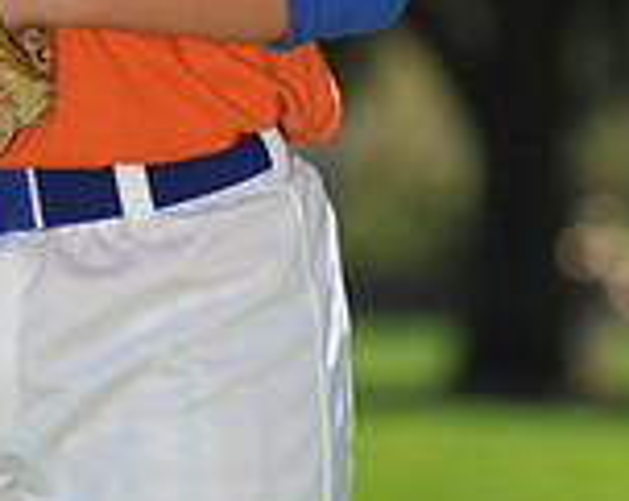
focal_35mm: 402
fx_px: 7469
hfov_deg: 4.8
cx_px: 50
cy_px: -161
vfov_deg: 3.8
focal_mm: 112
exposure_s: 1/1600
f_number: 4
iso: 200
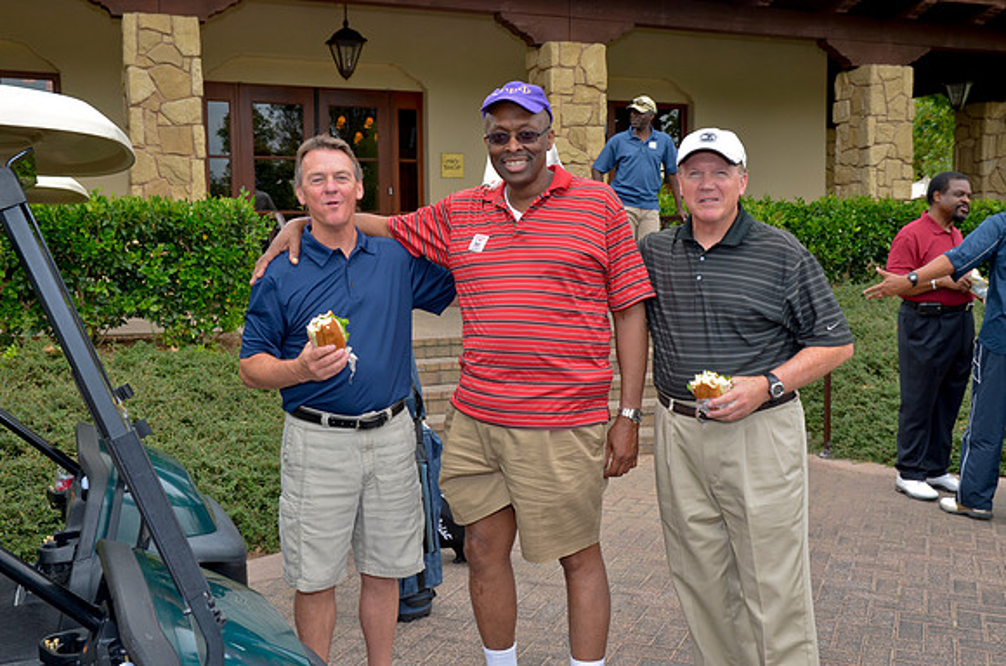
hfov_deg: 48.0
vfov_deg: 32.9
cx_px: 503
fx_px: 1129
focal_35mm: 40
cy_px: 333
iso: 200
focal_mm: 27
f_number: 8
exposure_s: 1/125
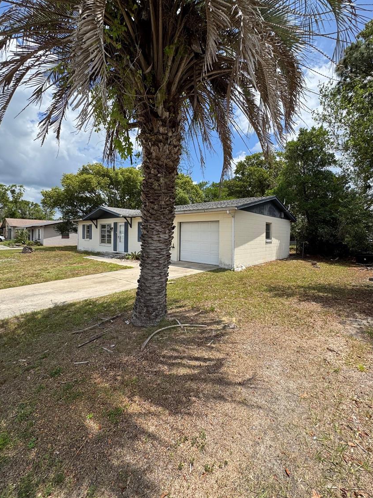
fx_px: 216
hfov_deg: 81.7
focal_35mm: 15
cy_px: 236
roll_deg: -0.3
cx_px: 198
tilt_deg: -0.2
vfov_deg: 98.1
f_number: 2.2
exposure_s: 1/1748
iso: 50
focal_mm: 2.22
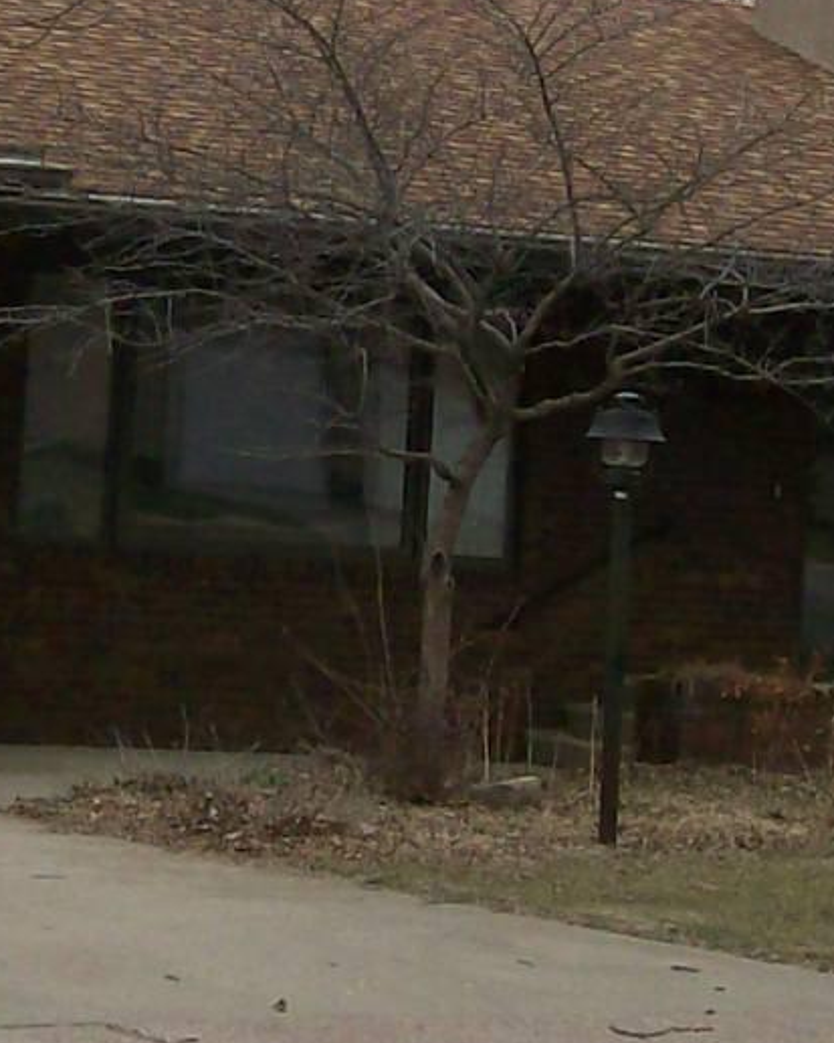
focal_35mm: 157
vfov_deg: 12.3
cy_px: 461
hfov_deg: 9.8
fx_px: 4843
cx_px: 331
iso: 80
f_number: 2.7
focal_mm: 6
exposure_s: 1/657
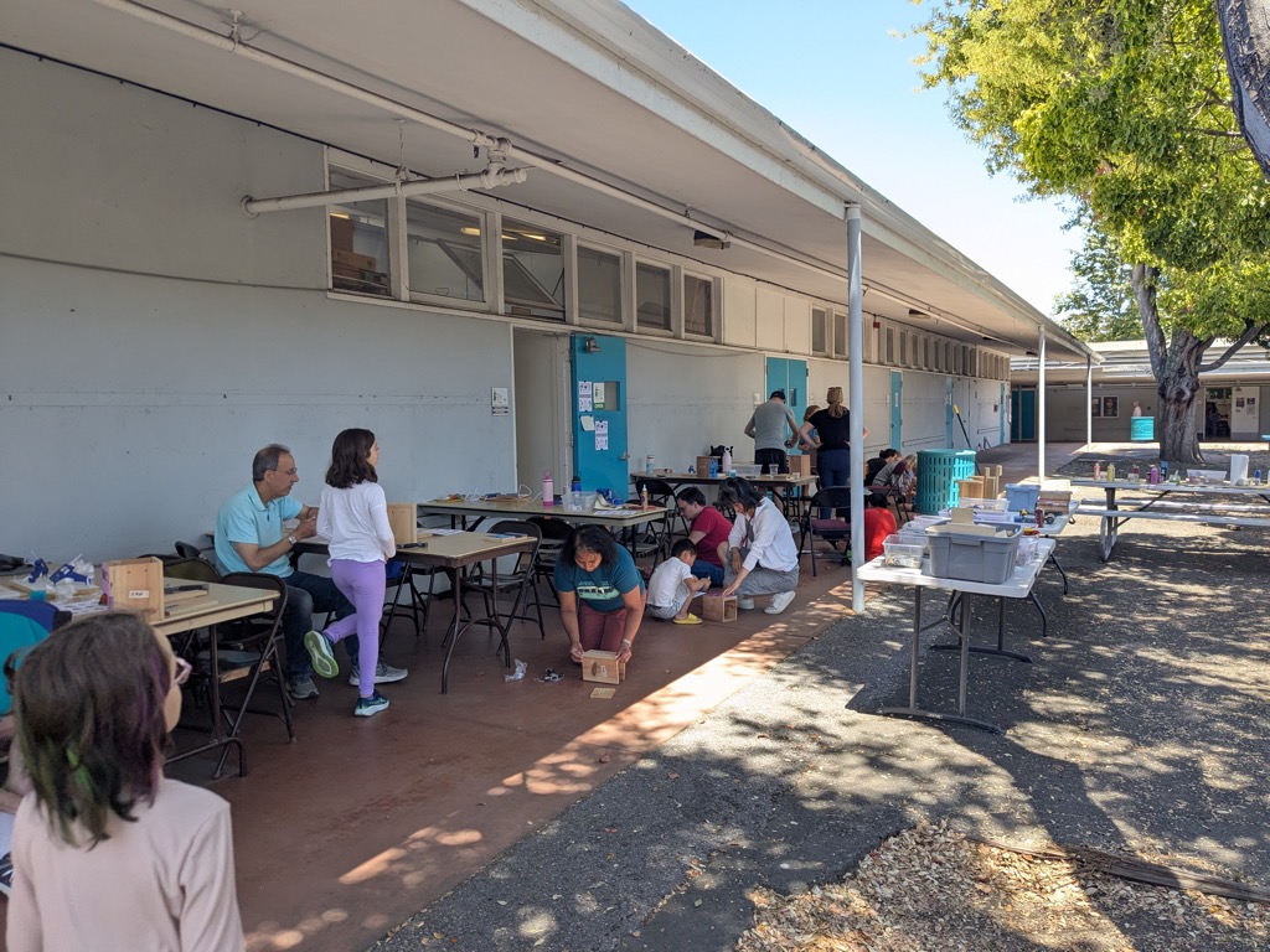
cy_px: 476
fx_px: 991
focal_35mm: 27
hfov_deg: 65.3
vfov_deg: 51.4
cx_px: 635
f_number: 1.73
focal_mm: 4.38
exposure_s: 1/508
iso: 42
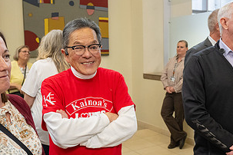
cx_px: 138
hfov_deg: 42.6
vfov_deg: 29.2
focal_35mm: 46
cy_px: 82
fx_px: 298
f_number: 4
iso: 2500
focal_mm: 24
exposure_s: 1/320
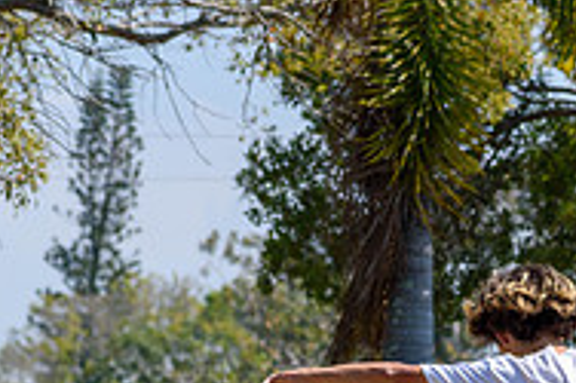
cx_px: 585
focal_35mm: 566
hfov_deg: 3.6
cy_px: 562
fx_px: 9048
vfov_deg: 2.4
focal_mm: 122
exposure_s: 1/800
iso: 200
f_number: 7.1
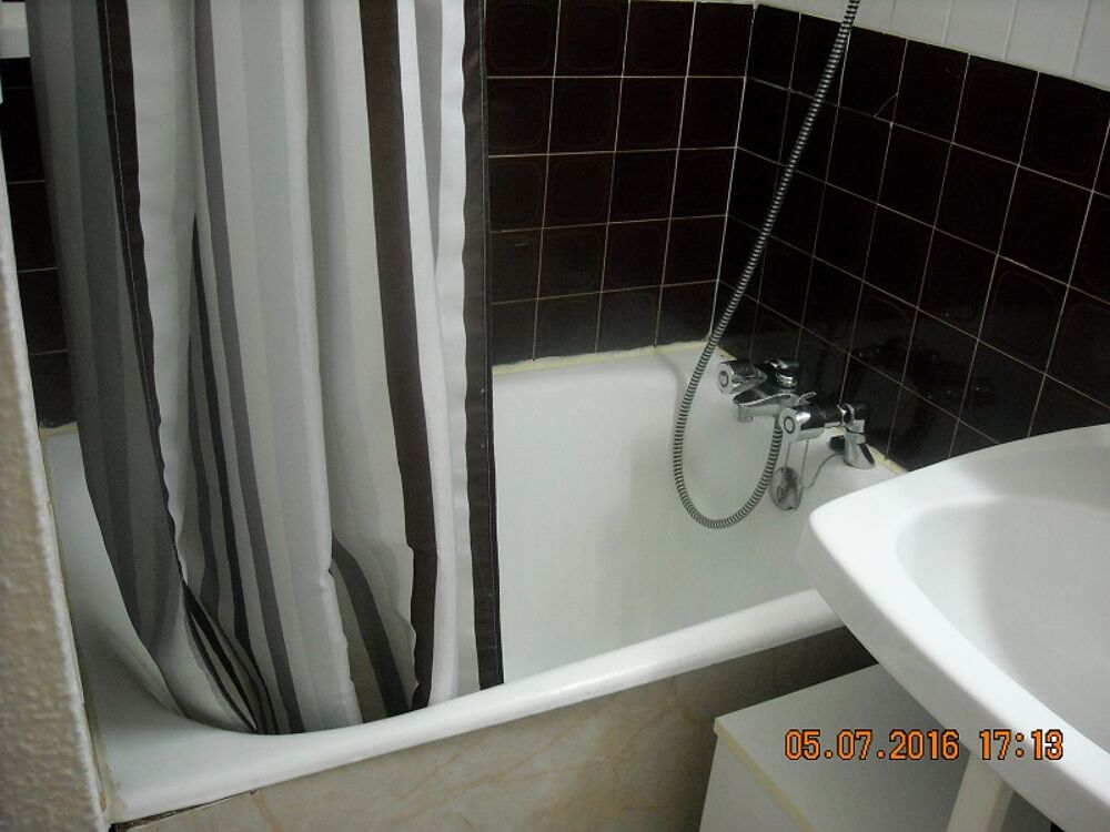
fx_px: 1122
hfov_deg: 52.6
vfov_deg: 40.7
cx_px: 555
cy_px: 416
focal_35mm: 35
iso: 400
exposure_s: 1/31
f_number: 2.8
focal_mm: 5.7
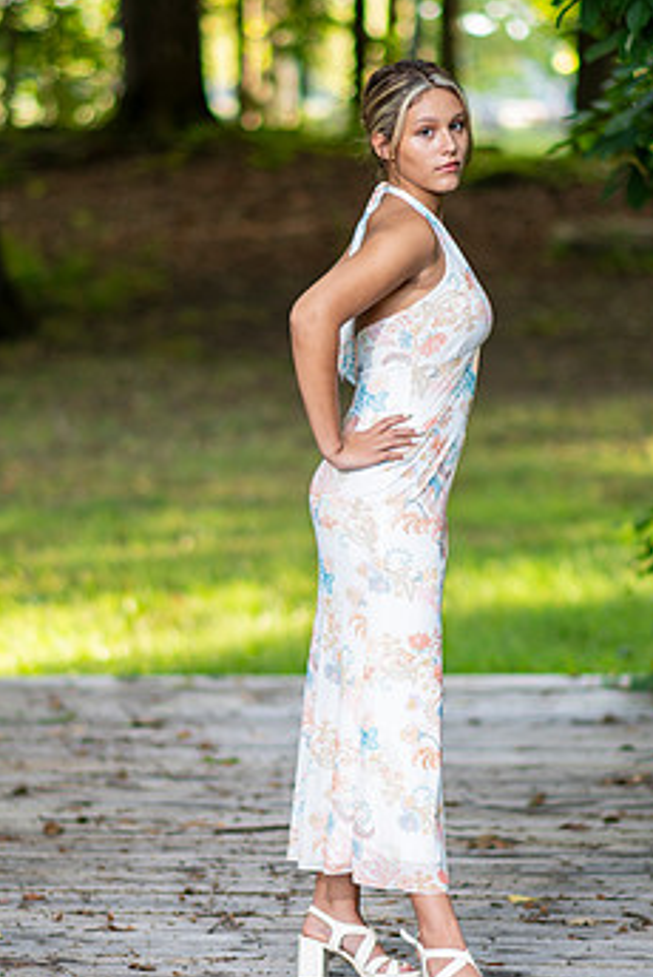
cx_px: 326
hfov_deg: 8.3
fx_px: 4507
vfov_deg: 12.4
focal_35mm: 166
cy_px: 565
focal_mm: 85
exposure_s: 1/125
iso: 100
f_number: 1.8
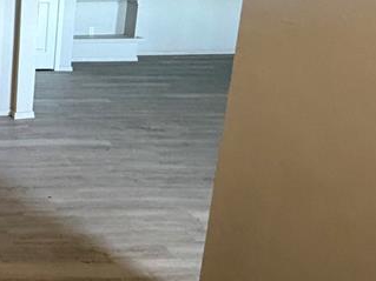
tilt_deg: -10.7
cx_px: -134
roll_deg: +1.6
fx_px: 489
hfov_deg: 30.9
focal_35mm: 45
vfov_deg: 31.3
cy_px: 55
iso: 400
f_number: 2.2
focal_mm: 2.22
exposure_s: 1/60
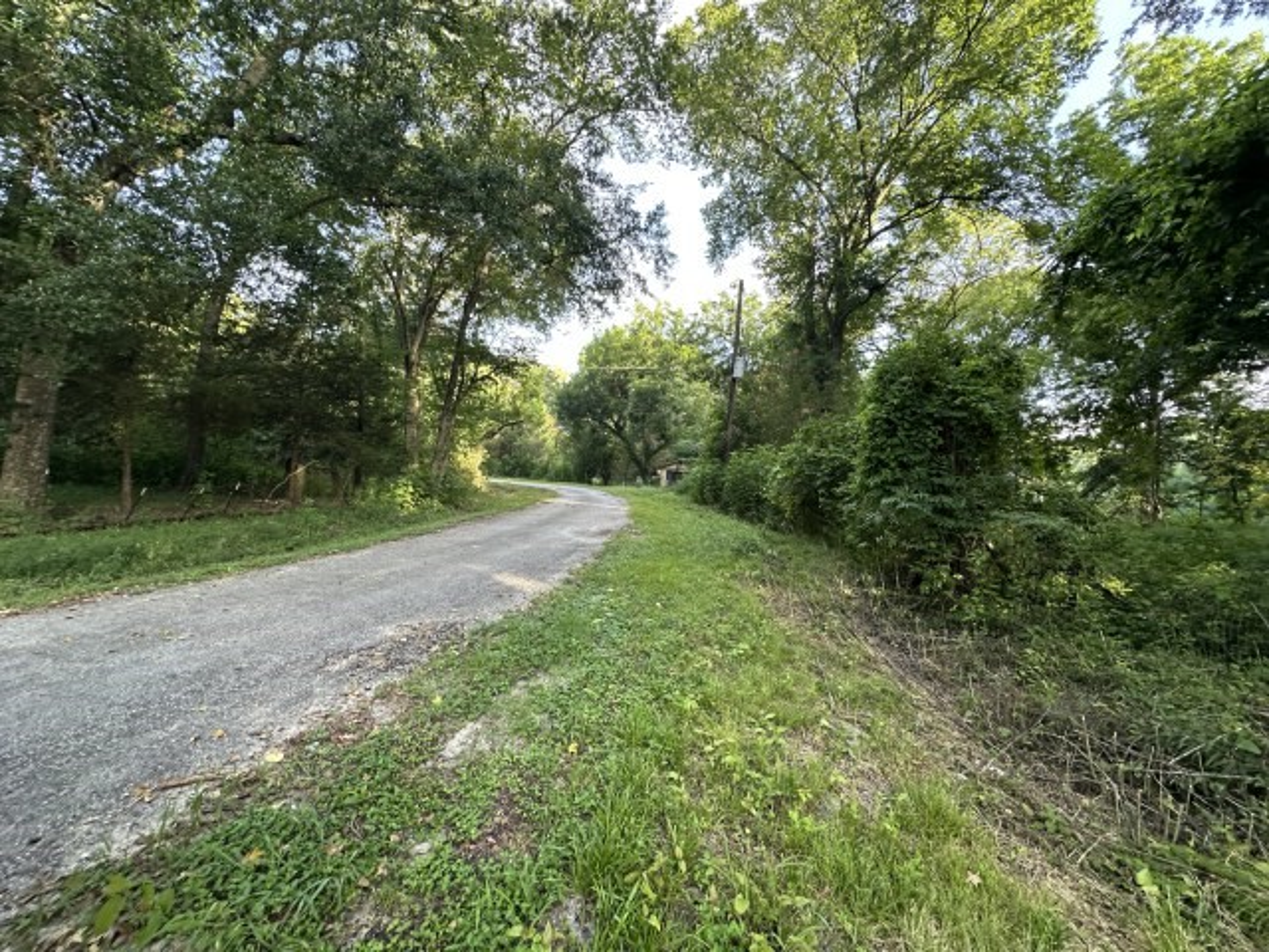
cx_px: 634
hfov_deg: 102.1
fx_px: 513
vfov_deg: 85.7
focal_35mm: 14
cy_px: 476
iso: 100
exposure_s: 1/99
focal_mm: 2.22
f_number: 2.2
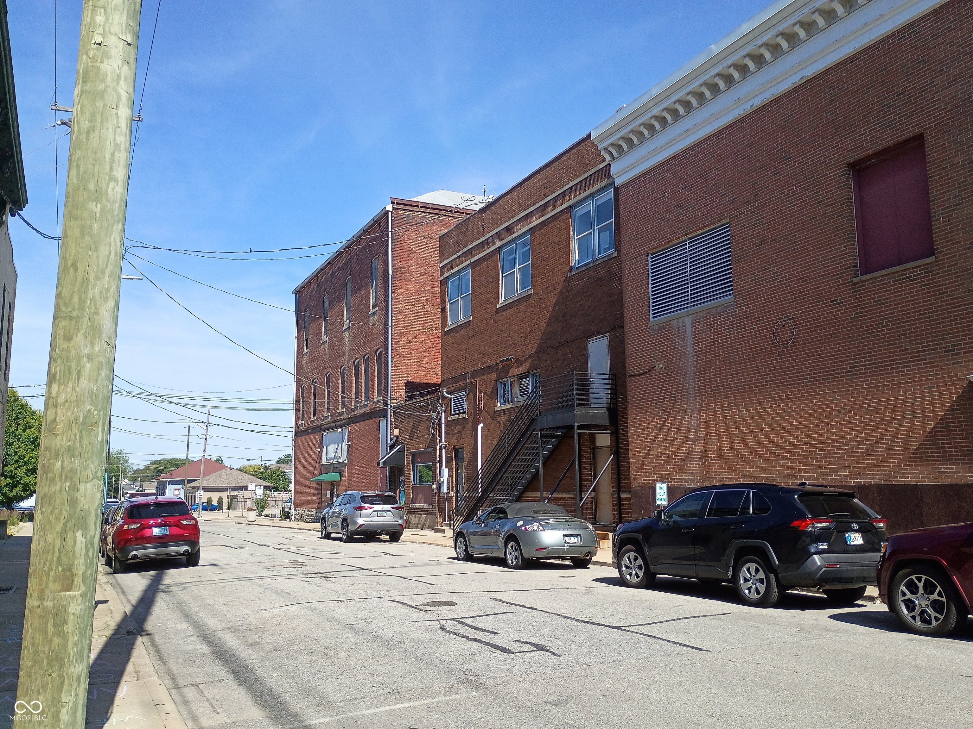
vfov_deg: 48.2
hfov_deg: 61.7
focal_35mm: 29
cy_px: 364
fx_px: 815
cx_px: 486
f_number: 1.8
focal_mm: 4.27
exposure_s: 1/926
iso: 100
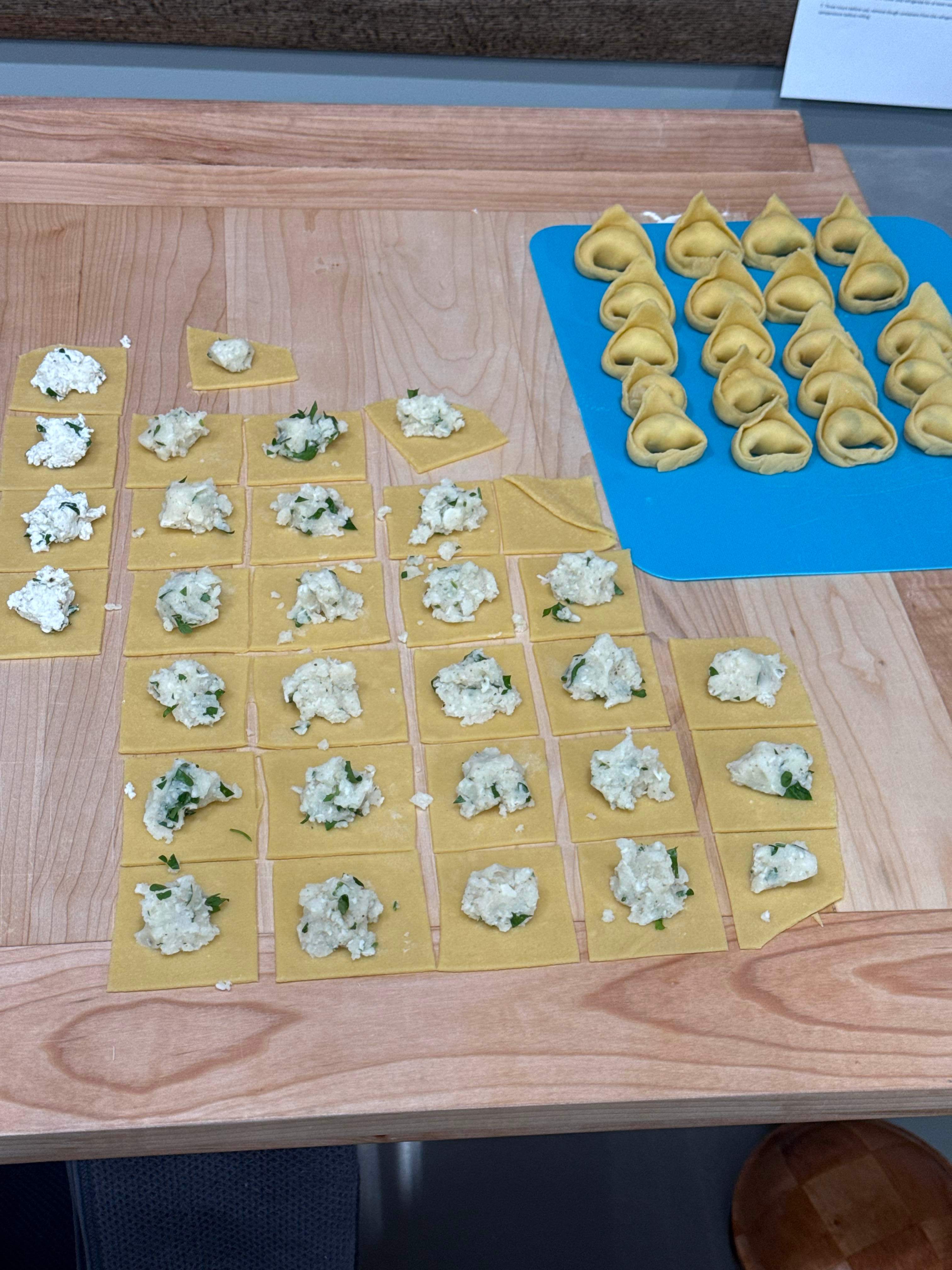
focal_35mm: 48
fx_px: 1760
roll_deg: -5.6
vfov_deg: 39.7
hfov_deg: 30.3
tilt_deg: -44.5
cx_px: 476
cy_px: 635
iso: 64
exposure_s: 1/60
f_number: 1.78
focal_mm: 6.76
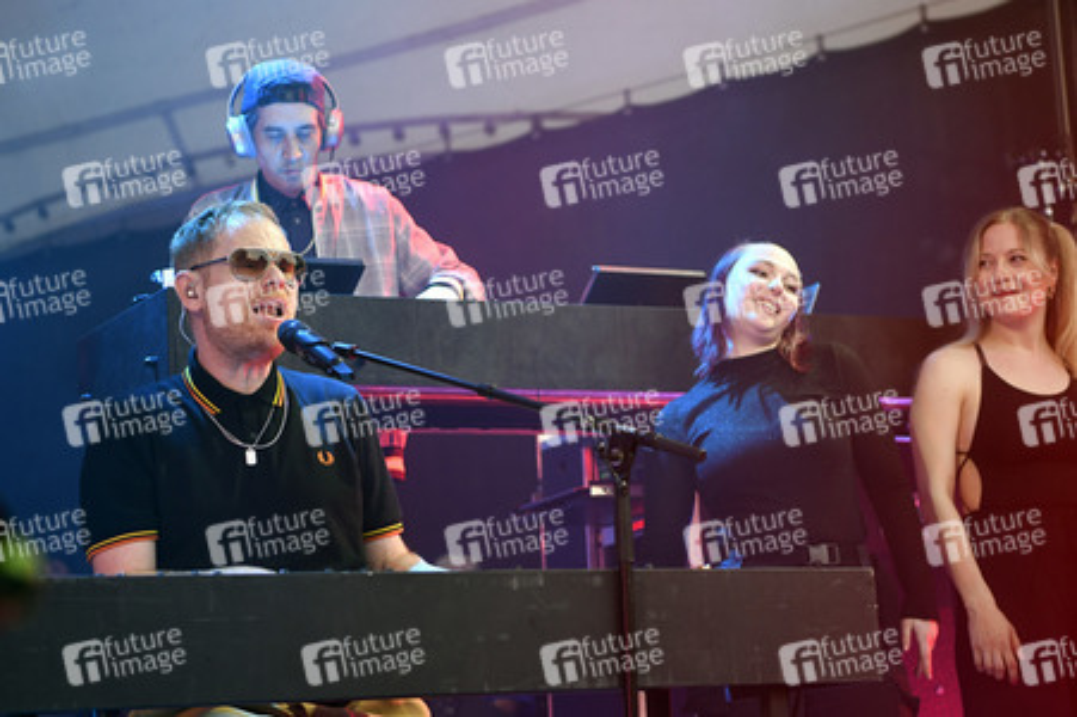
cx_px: 538
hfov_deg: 28.9
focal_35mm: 70
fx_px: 2093
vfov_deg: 19.4
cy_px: 358
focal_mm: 70
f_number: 3.2
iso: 1000
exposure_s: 1/250
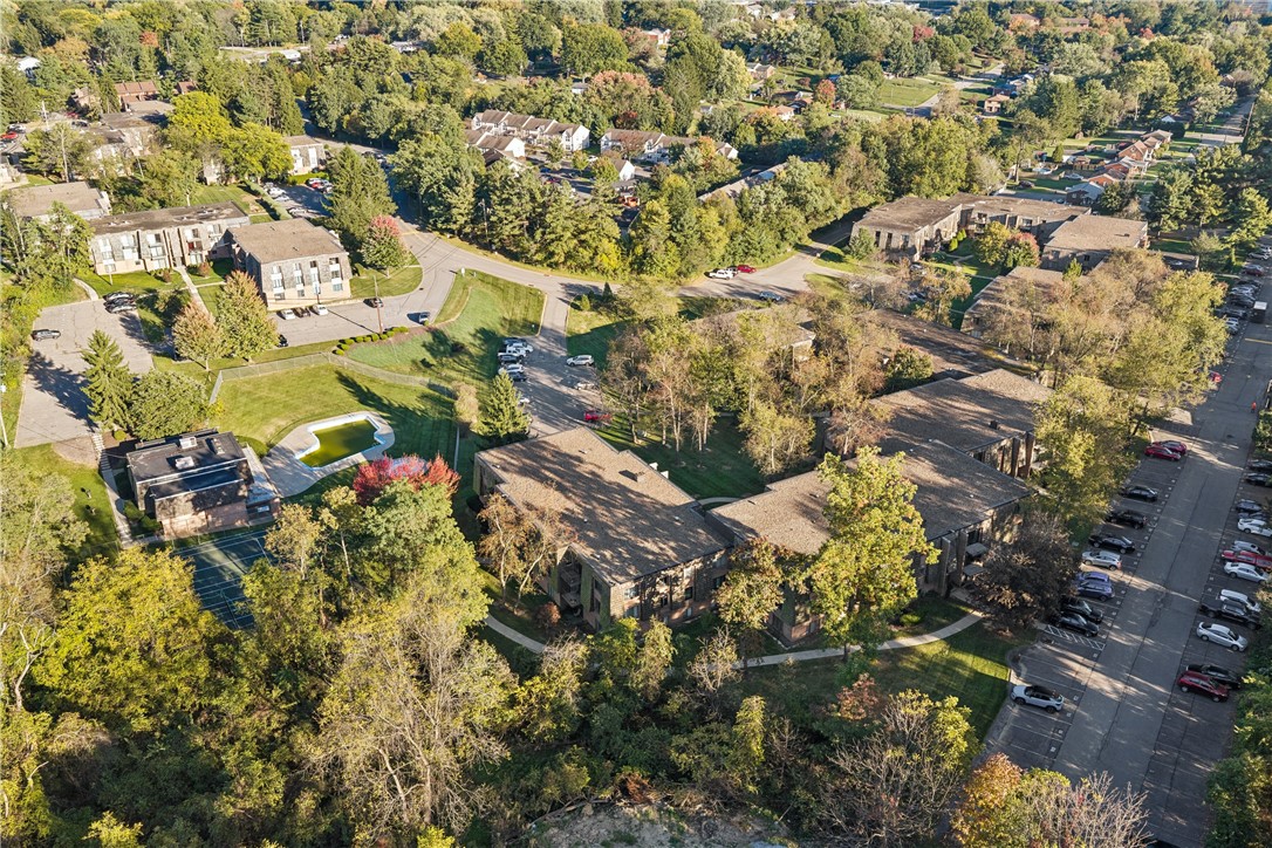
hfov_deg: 65.5
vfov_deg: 46.4
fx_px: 989
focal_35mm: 28
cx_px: 636
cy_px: 424
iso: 250
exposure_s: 1/400
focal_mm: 14.4
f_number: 2.8
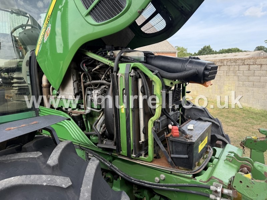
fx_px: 185
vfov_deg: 56.8
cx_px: 134
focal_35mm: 24
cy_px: 100
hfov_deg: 71.6
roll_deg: +1.6
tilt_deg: -9.5
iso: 100
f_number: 1.78
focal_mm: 6.76
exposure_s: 1/1192
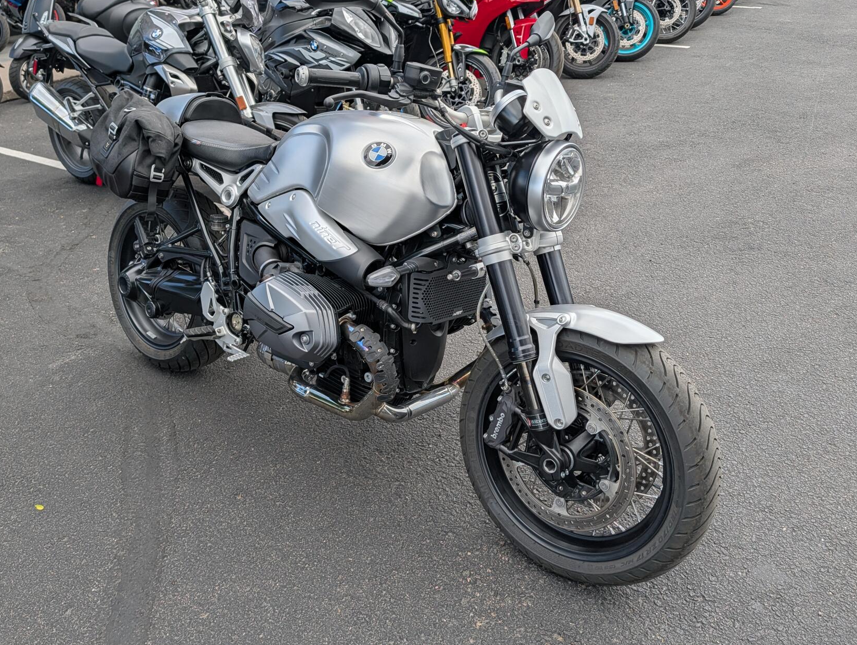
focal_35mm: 29
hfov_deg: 61.5
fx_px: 719
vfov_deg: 48.2
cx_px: 390
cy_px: 284
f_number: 1.68
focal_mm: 6.9
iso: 21
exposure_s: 1/897
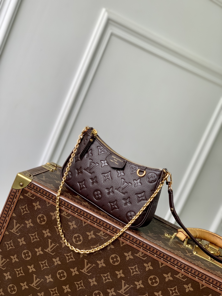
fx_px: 445
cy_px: 148
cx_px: 111
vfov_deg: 36.8
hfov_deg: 28.0
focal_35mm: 52
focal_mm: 6
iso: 25
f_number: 2.4
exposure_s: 1/122
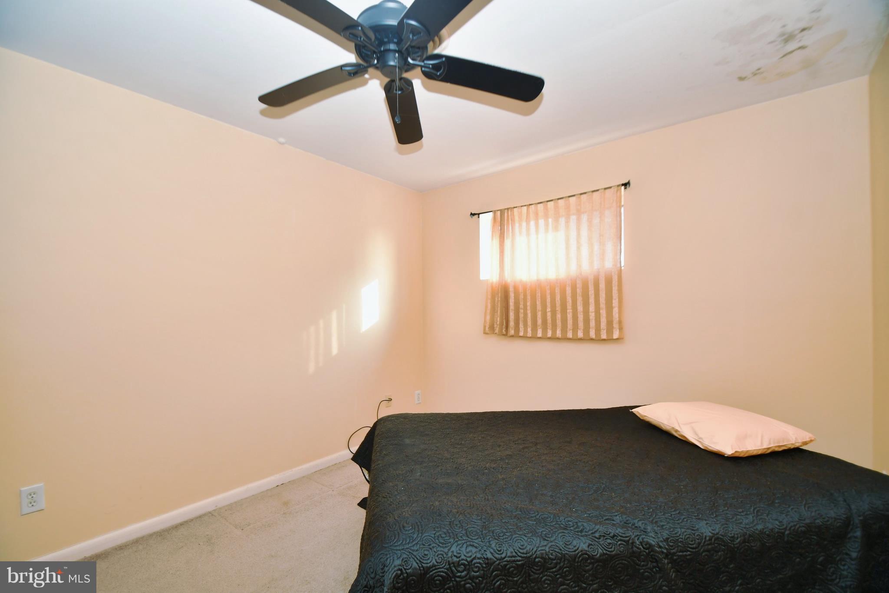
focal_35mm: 15
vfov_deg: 77.3
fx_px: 370
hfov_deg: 100.4
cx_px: 444
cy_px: 296
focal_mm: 10
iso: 400
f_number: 4
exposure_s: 1/160
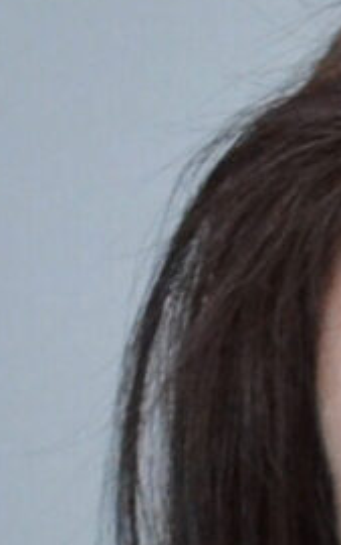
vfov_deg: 2.1
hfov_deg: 1.3
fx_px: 14839
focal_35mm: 999
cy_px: 1286
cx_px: 944
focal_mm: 98
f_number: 4.5
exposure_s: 1/100
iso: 3200
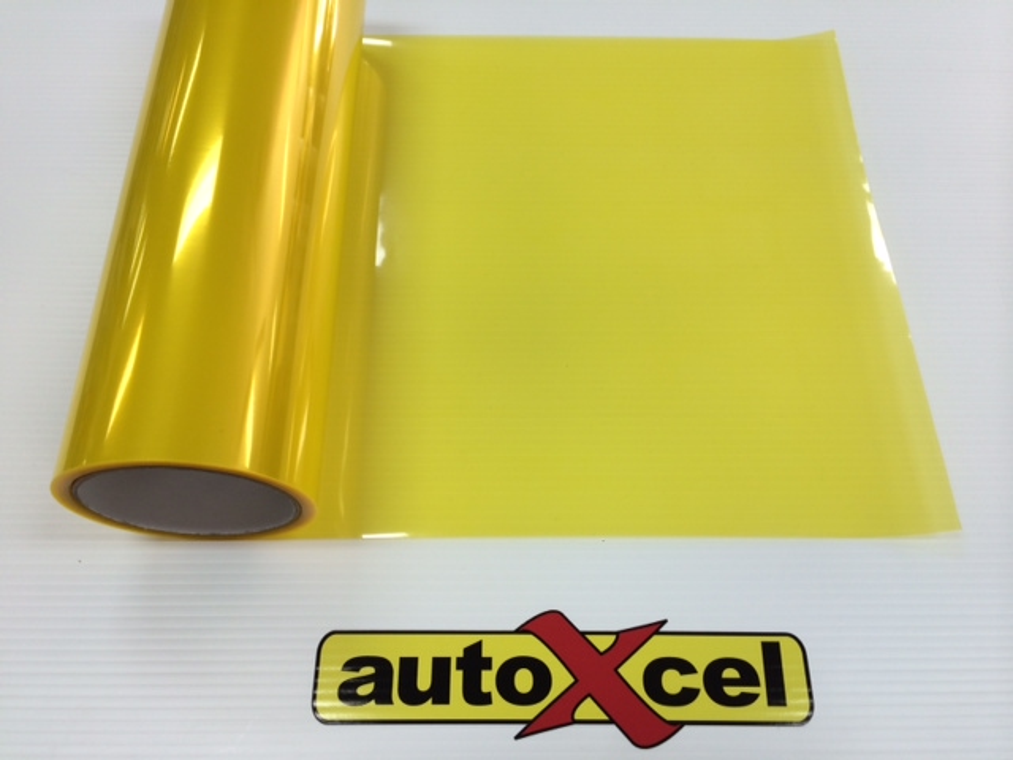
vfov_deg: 46.8
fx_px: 878
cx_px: 506
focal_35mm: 30
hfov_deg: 60.0
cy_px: 380
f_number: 2.2
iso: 40
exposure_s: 1/50
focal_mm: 4.12
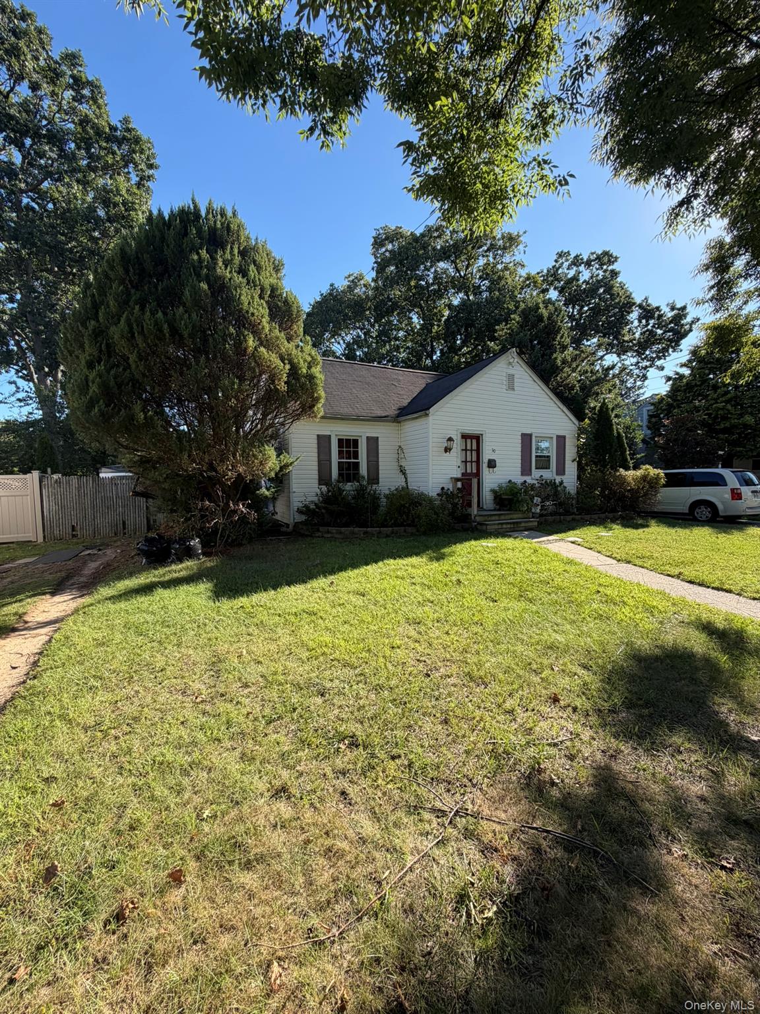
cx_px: 380
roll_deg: +0.7
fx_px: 410
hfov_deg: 85.7
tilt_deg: -4.3
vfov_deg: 102.1
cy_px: 507
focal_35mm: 14
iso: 40
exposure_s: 1/579
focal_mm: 2.22
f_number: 2.2
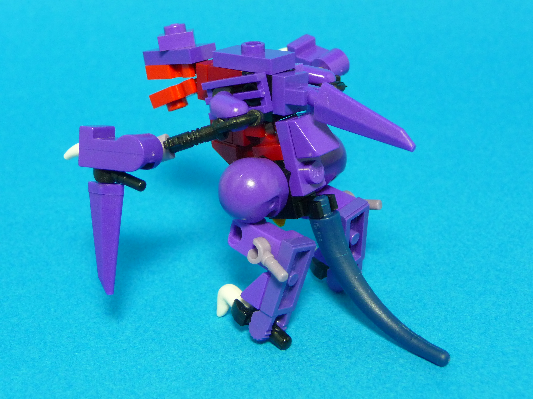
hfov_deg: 34.9
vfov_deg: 26.6
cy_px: 200
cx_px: 266
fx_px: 847
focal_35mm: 55
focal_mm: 9.3
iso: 320
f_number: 4.3
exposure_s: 1/40
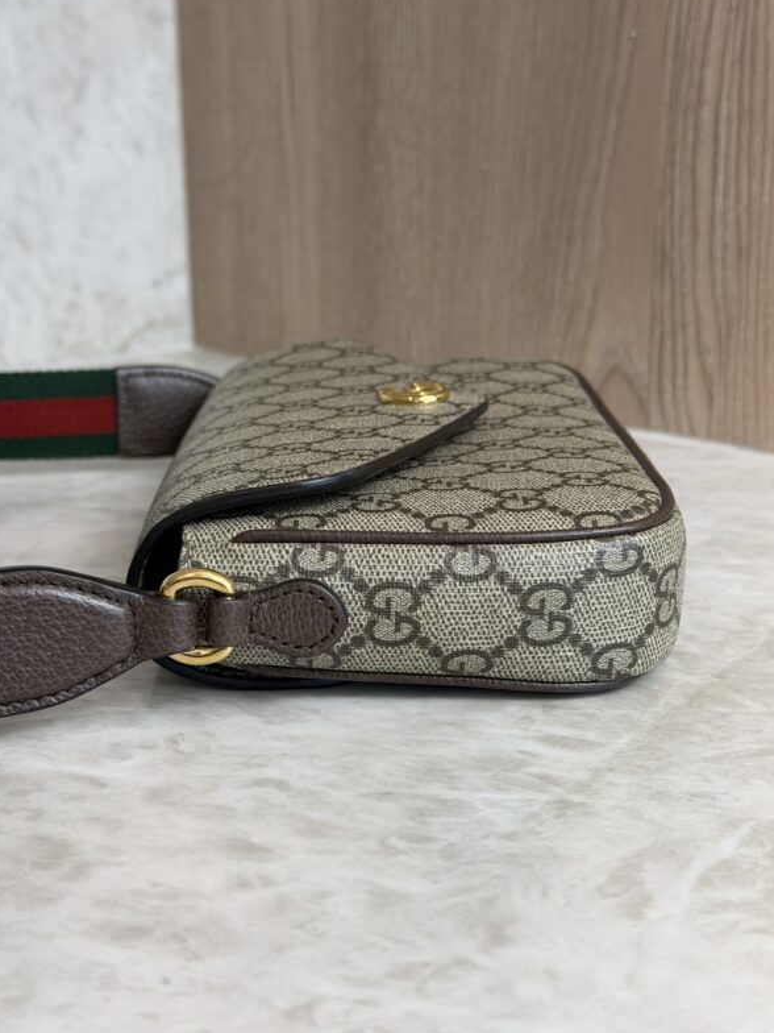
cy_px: 510
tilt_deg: -15.8
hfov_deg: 29.7
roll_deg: +0.5
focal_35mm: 49
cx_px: 390
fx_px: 1461
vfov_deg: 38.9
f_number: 1.78
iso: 64
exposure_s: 1/120
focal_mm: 6.76
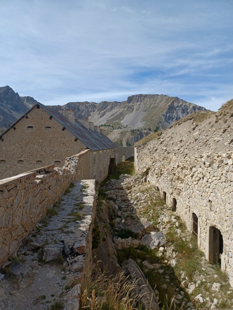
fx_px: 224
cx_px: 116
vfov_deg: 69.4
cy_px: 155
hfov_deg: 54.9
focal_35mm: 25
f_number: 1.8
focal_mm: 4.6
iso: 32
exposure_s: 1/435
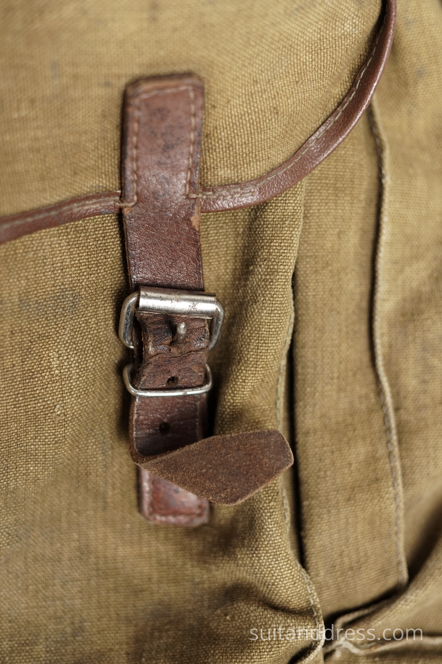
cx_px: 221
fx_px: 884
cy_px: 332
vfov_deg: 41.1
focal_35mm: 48
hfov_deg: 28.1
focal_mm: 32
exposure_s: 1/100
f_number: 2.5
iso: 400
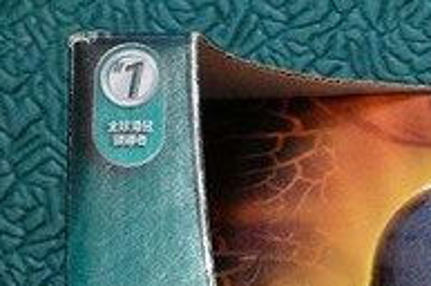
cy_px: 516
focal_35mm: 187
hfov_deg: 10.8
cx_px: 509
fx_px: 2235
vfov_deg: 7.1
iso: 1000
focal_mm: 18.51
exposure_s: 1/60
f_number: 2.8
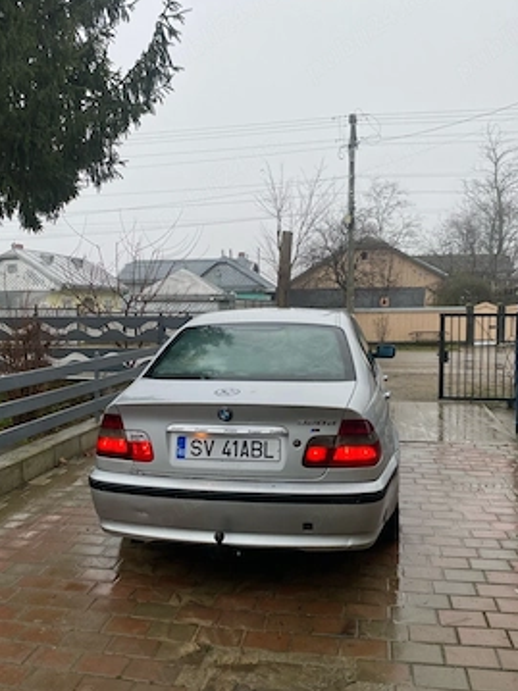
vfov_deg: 61.7
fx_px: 579
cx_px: 256
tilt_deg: -4.4
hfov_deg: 48.2
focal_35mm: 29
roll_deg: +1.0
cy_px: 356
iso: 64
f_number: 1.8
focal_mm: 4.25
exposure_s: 1/80
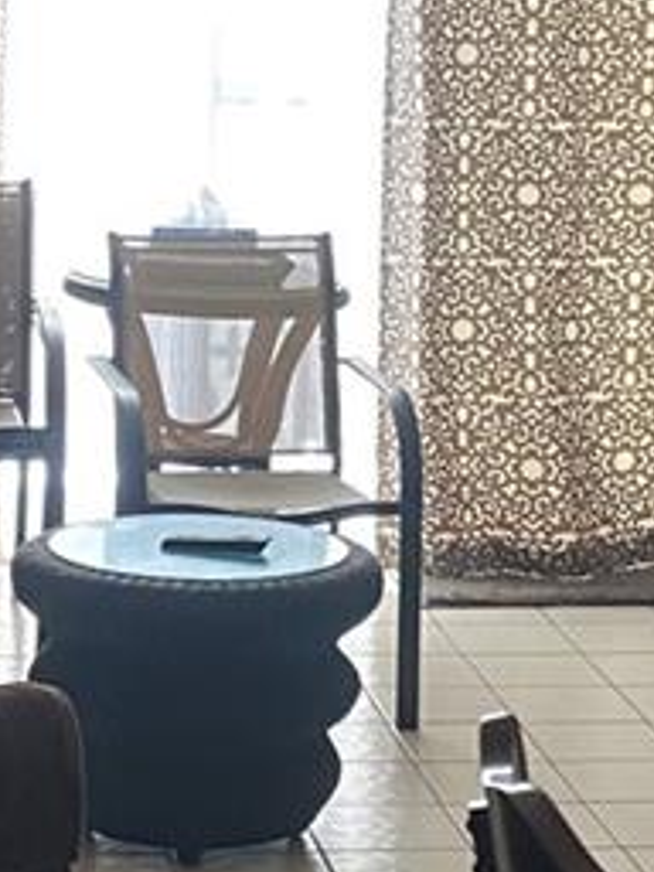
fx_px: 3073
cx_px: 266
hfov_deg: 12.1
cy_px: 364
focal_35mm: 122
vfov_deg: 16.1
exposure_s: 1/60
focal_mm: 4.25
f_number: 1.8
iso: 160
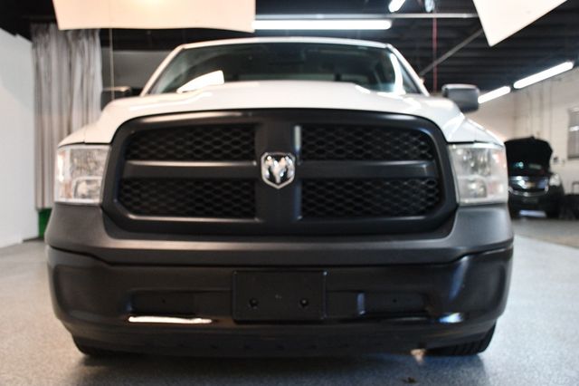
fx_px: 627
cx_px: 290
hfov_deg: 49.6
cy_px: 193
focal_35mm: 39
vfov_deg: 34.2
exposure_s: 1/125
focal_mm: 26
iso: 2000
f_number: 3.8
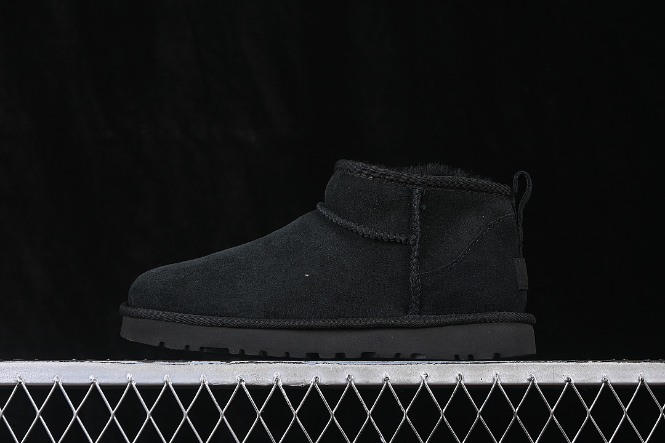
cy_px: 222
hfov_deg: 27.0
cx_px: 332
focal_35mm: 75
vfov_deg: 18.2
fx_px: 1385
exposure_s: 1/60
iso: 160
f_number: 6.3
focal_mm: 50
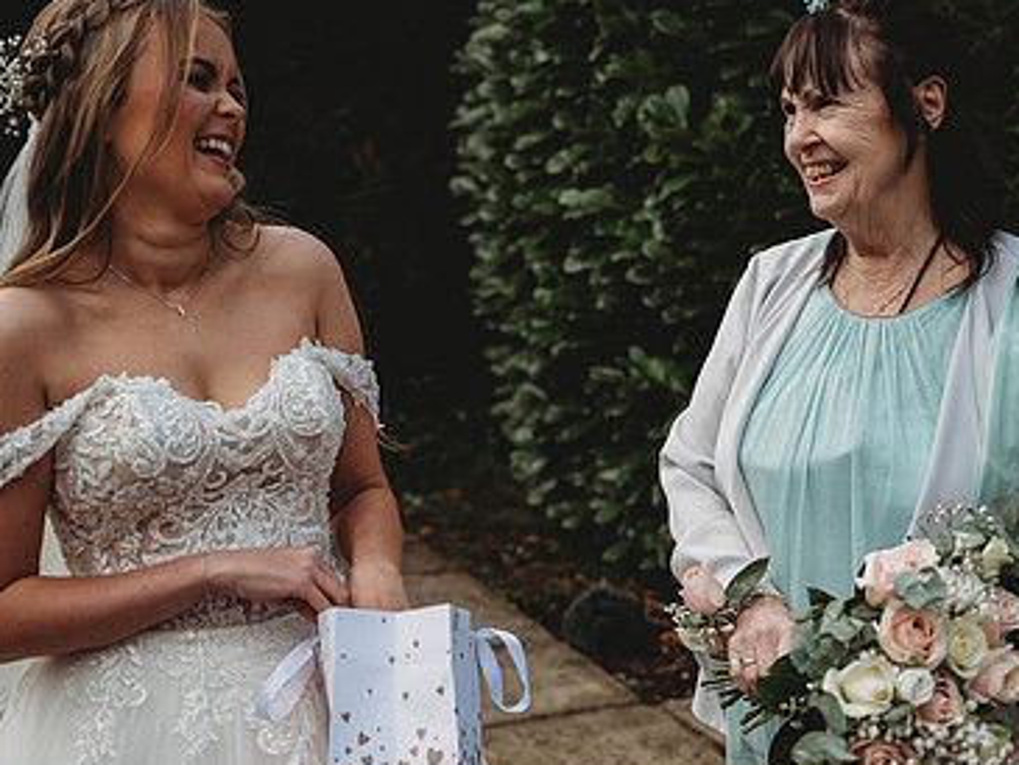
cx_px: 609
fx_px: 1708
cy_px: 447
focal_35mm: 58
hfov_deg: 33.1
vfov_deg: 25.2
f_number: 2.8
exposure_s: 1/800
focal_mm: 38
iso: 100
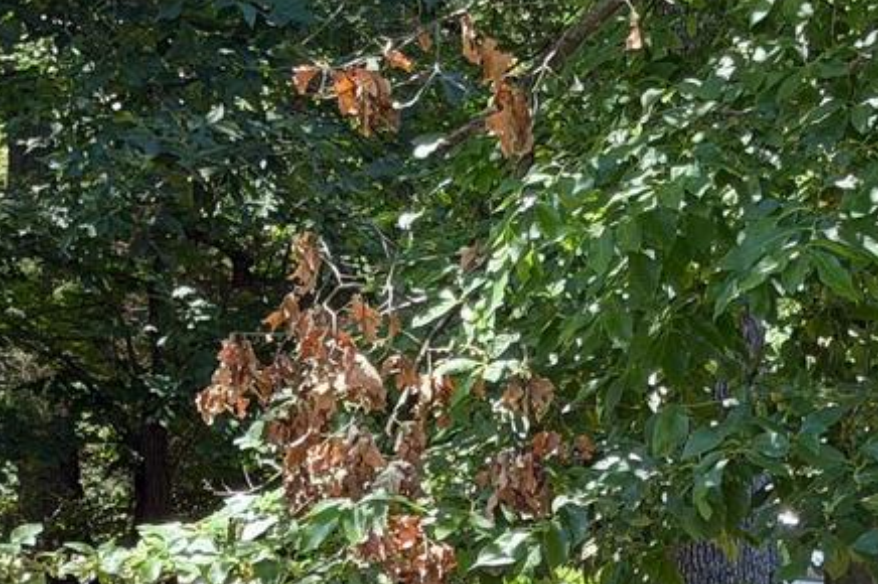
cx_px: 373
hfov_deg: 12.5
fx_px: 4021
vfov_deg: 8.2
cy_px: 683
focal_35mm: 165
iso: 80
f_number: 1.78
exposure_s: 1/450
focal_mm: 6.76
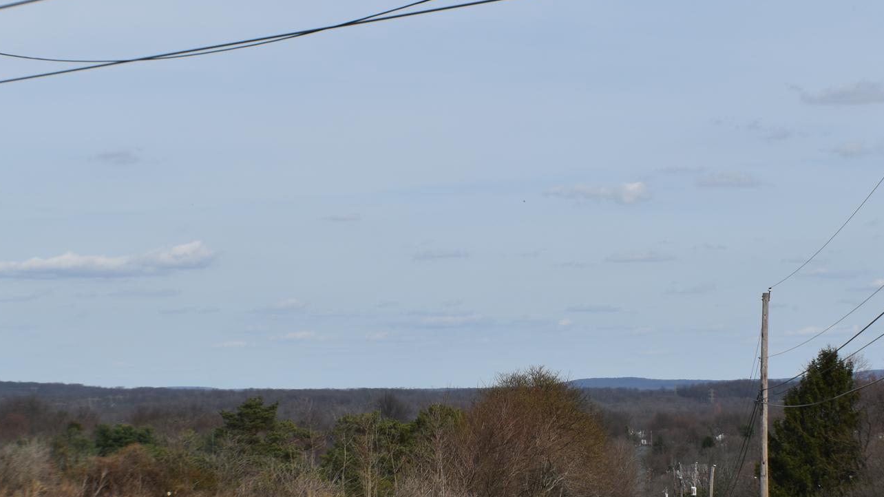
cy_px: 332
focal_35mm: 138
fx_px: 3231
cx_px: 586
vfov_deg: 8.8
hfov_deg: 15.6
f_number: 9
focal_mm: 55
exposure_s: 1/320
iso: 100
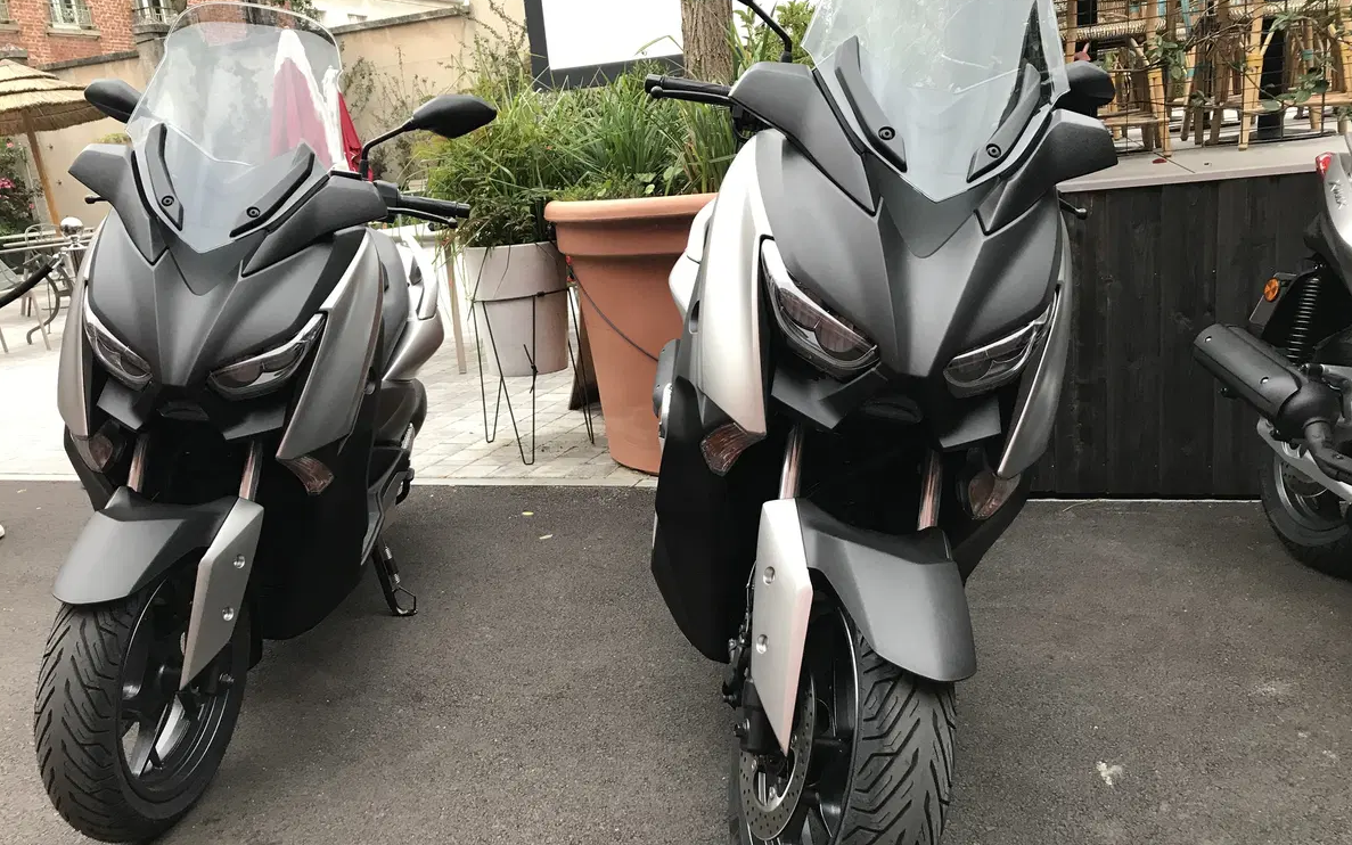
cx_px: 674
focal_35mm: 30
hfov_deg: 62.9
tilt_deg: -11.9
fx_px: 1105
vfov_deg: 41.8
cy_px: 450
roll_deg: +6.3
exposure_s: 1/33
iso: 32
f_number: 1.8
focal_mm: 3.99
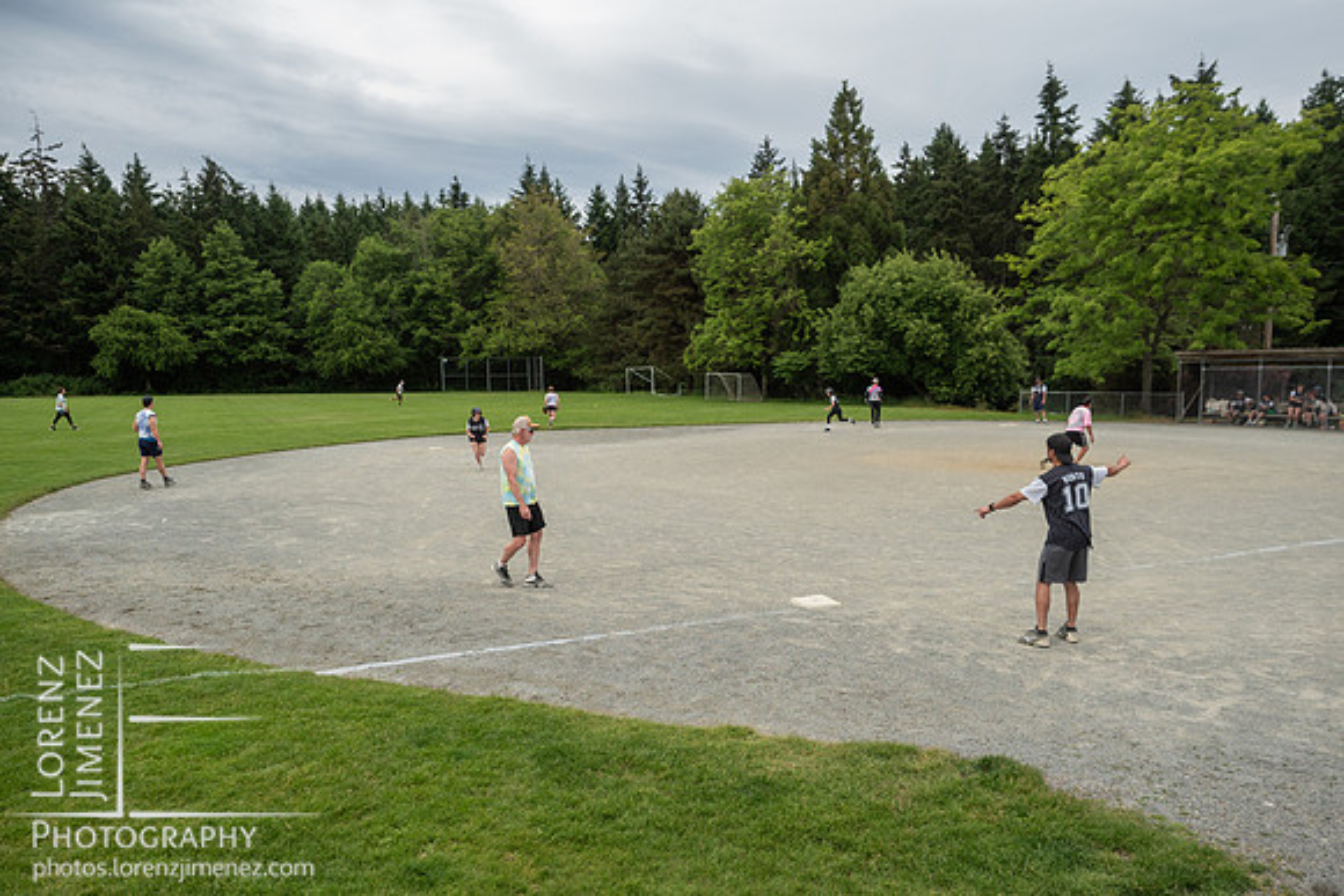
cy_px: 504
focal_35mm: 25
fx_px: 932
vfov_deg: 51.2
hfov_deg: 71.6
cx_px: 672
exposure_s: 1/800
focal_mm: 12
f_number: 3.2
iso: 160
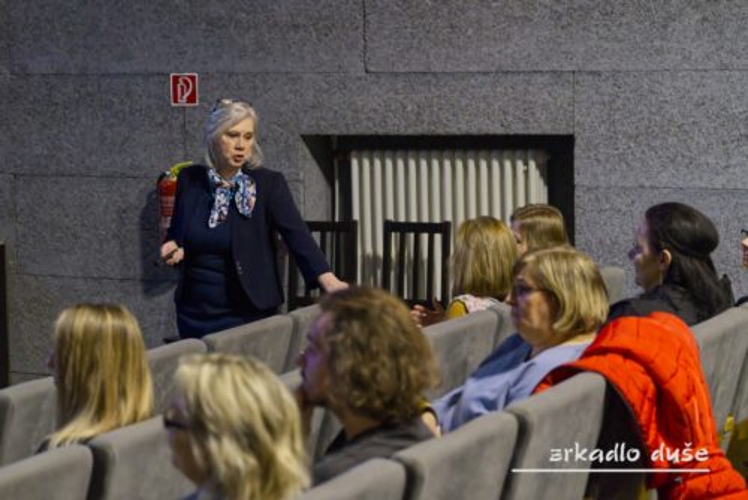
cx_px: 374
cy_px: 250
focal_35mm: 99
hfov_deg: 20.6
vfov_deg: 13.8
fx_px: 2058
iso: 8000
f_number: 2.8
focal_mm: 66
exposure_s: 1/160
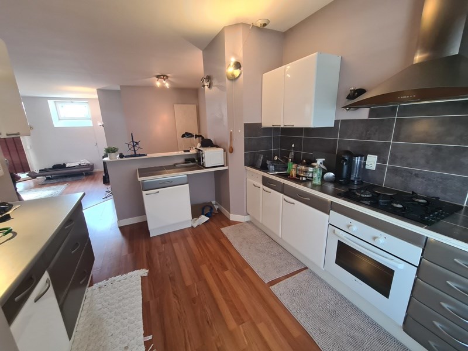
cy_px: 176
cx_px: 234
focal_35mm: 13
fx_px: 176
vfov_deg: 89.9
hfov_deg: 106.2
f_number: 2.2
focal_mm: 2.2
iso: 320
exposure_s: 1/33
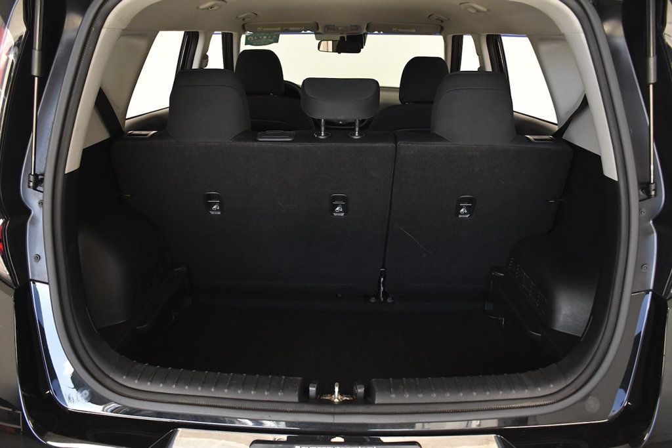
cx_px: 336
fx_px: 504
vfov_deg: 47.9
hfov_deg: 67.4
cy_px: 224
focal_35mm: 27
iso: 2500
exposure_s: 1/640
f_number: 4.5
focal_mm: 18
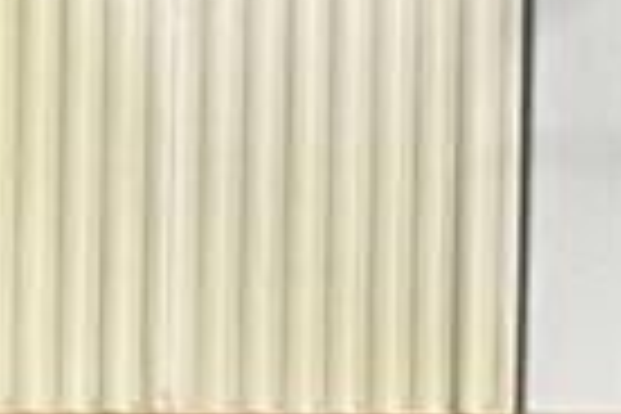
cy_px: -50
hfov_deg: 4.8
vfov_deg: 3.2
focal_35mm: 423
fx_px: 7296
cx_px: 1148
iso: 100
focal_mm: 38
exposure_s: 1/200
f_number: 14
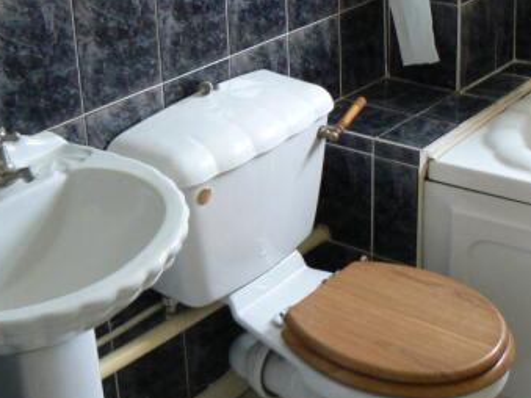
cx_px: 309
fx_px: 951
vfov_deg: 23.5
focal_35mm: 62
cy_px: 112
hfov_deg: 31.1
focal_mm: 6
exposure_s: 1/30
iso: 200
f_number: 2.8
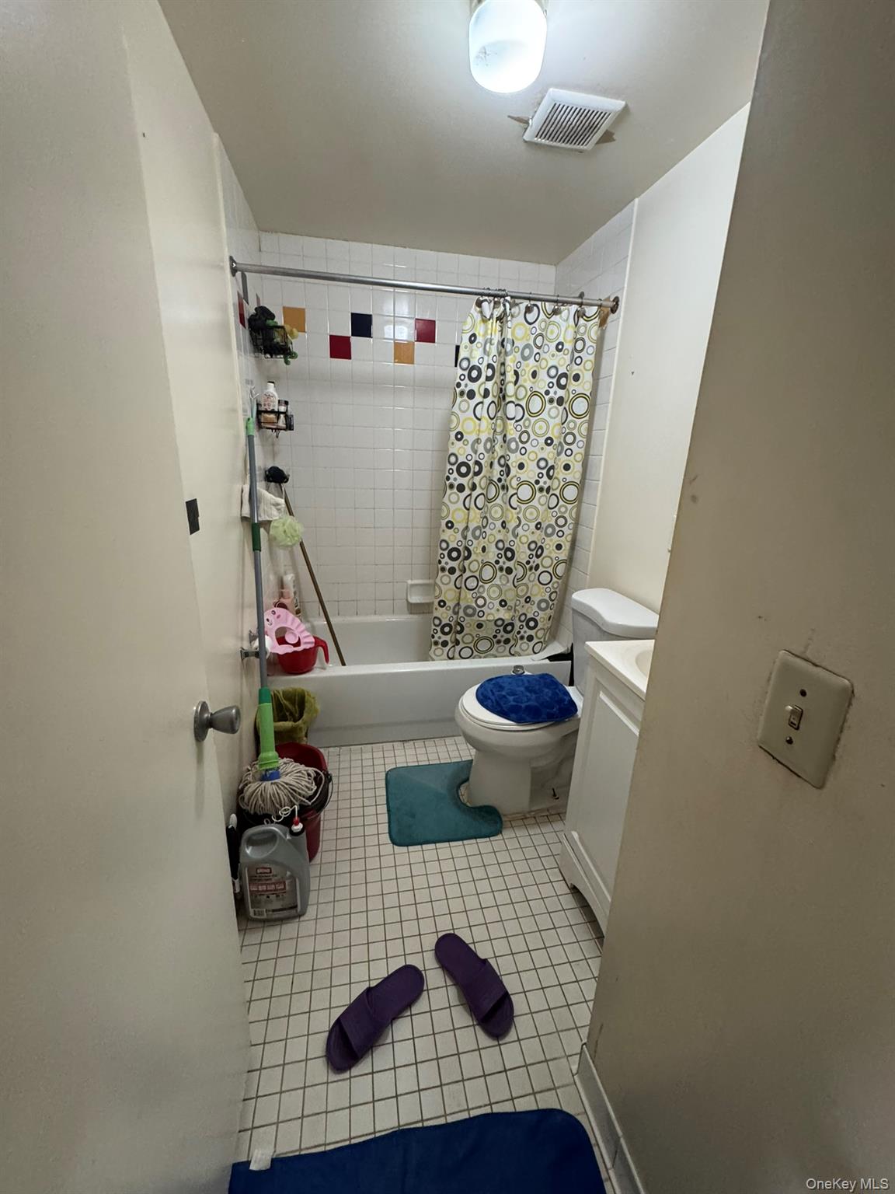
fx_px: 483
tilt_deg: -16.3
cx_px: 448
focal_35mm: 14
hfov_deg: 85.7
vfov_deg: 102.1
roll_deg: -1.7
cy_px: 597
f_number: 2.2
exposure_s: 1/60
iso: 500
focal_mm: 2.22
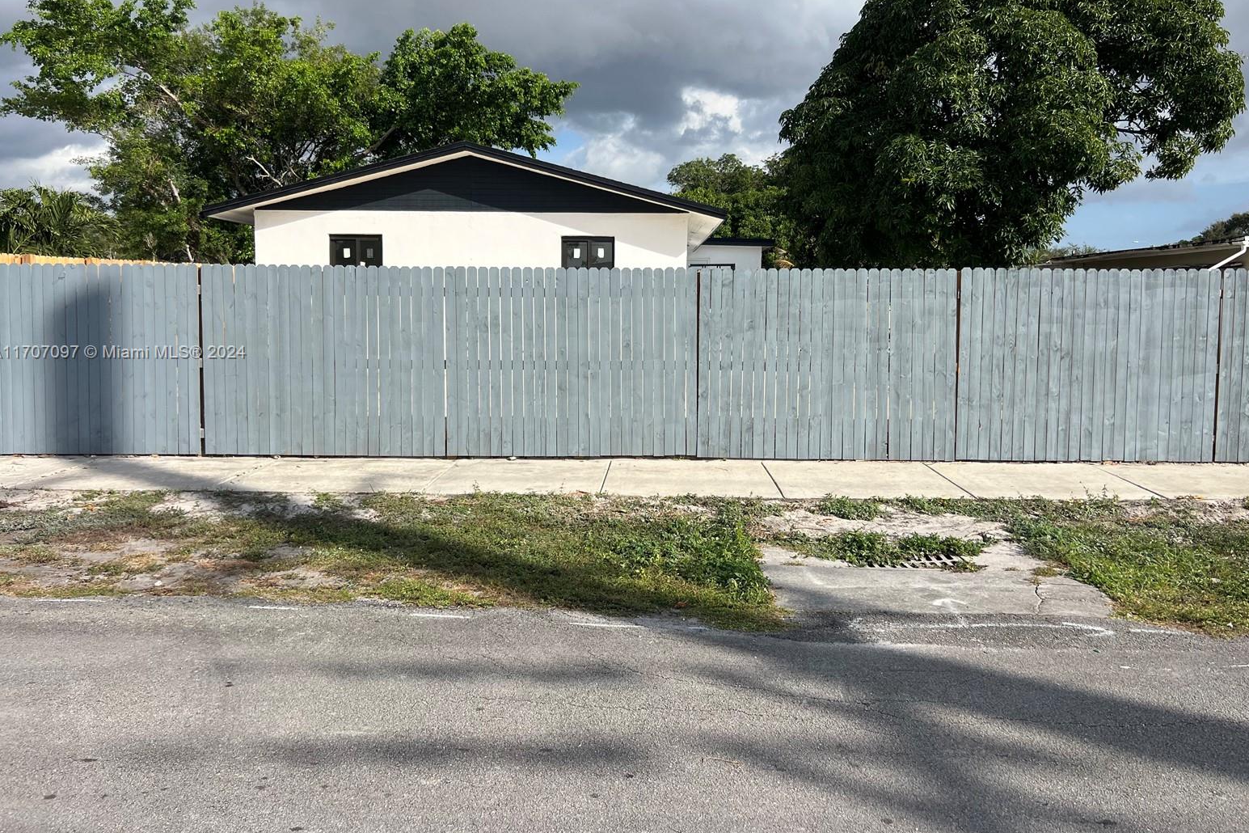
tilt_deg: -3.3
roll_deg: +0.6
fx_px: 971
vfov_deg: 46.3
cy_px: 353
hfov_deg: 65.5
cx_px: 634
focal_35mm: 28
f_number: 1.5
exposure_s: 1/5076
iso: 50
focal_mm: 5.7
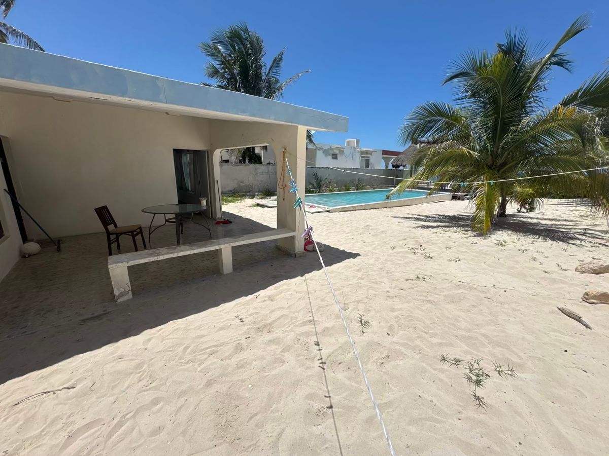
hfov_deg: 102.1
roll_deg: -1.1
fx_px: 246
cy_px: 228
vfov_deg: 85.7
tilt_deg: -13.1
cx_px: 304
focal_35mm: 14
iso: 50
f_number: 2.2
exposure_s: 1/3906
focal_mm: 2.22
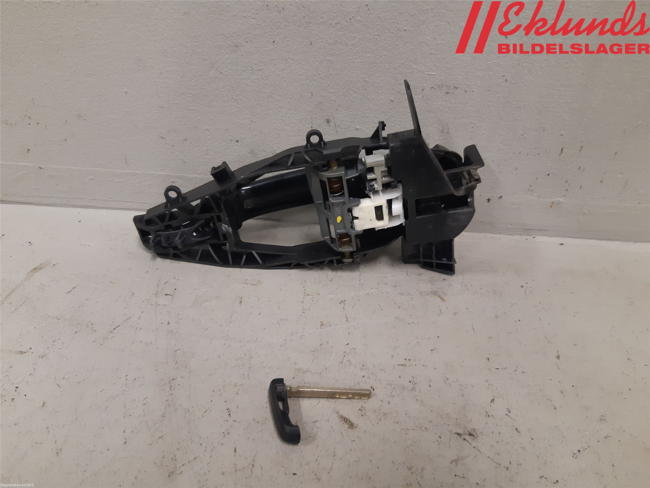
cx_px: 325
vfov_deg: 53.1
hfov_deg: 67.3
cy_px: 244
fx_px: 488
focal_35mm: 26
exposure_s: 1/50
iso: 160
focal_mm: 3.93
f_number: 1.7
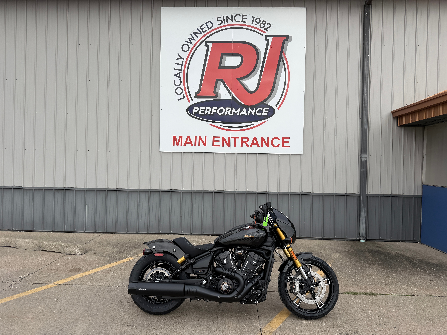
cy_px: 168
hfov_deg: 71.6
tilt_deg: -1.0
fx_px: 310
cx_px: 224
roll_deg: -0.6
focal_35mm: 24
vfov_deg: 56.8
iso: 80
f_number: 1.78
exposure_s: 1/2445
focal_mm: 6.76
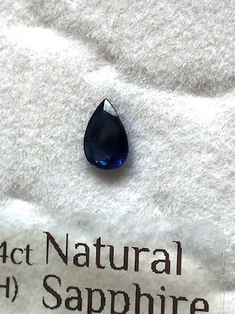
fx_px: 1086
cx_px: 118
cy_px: 157
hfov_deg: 12.3
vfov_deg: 16.4
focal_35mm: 120
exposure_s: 1/303
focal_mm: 3.95
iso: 50
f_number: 1.8
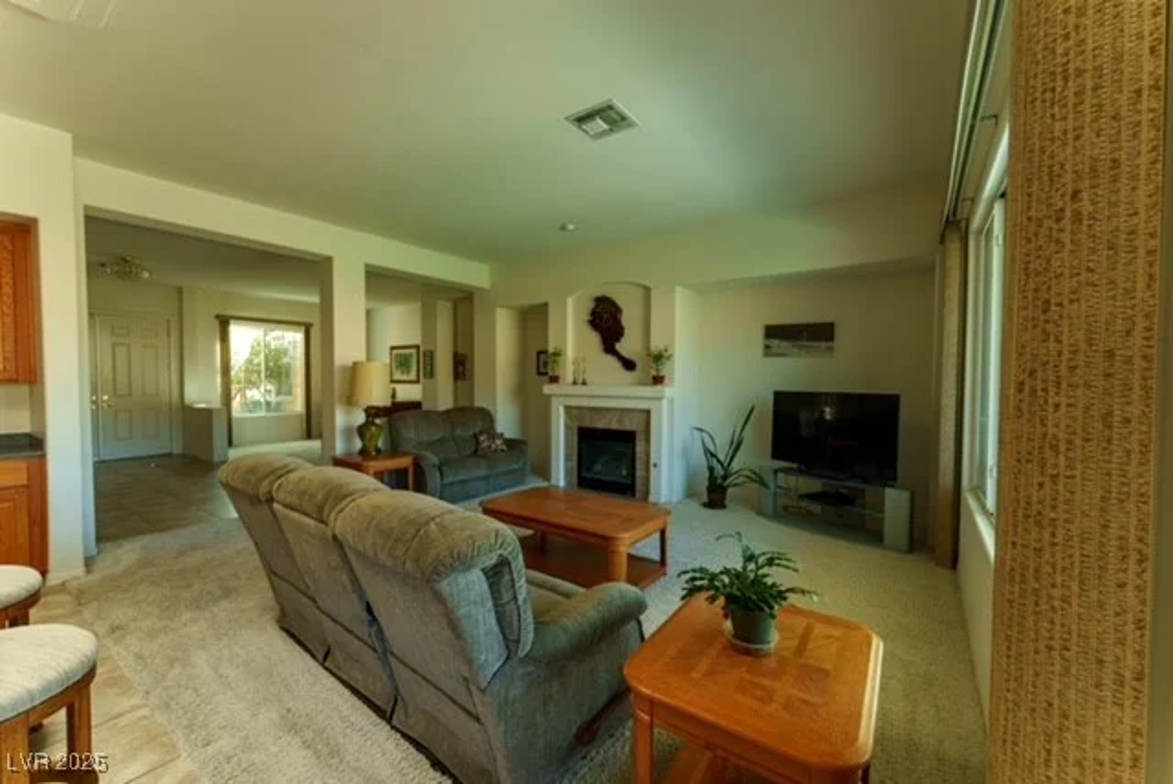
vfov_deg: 81.3
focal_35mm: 14
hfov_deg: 104.2
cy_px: 392
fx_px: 457
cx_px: 586
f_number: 14
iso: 100
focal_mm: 14
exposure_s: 1
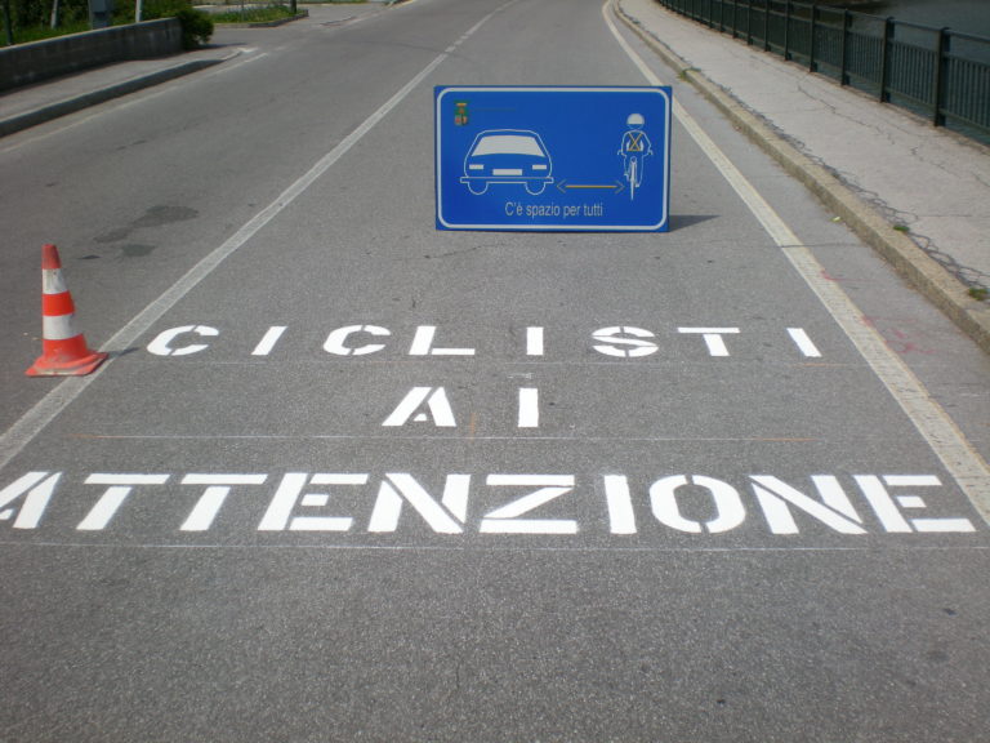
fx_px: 1087
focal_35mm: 38
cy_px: 372
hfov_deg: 49.0
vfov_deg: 37.7
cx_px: 495
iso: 50
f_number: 4.6
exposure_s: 1/607
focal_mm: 6.3
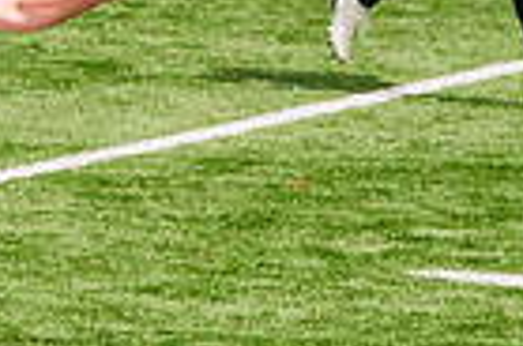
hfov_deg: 2.0
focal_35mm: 1011
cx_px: 44
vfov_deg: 1.4
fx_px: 14654
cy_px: 114
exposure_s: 1/1600
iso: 250
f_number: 5.6
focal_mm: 200
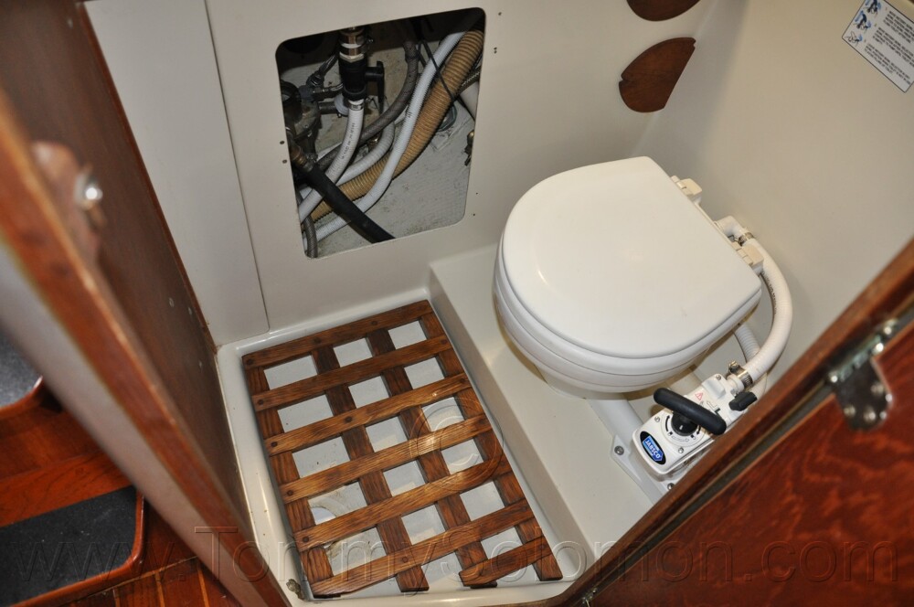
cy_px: 304
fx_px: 685
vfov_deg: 47.8
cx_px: 457
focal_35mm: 27
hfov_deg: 67.4
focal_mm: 18
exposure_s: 1/60
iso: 800
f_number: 3.5
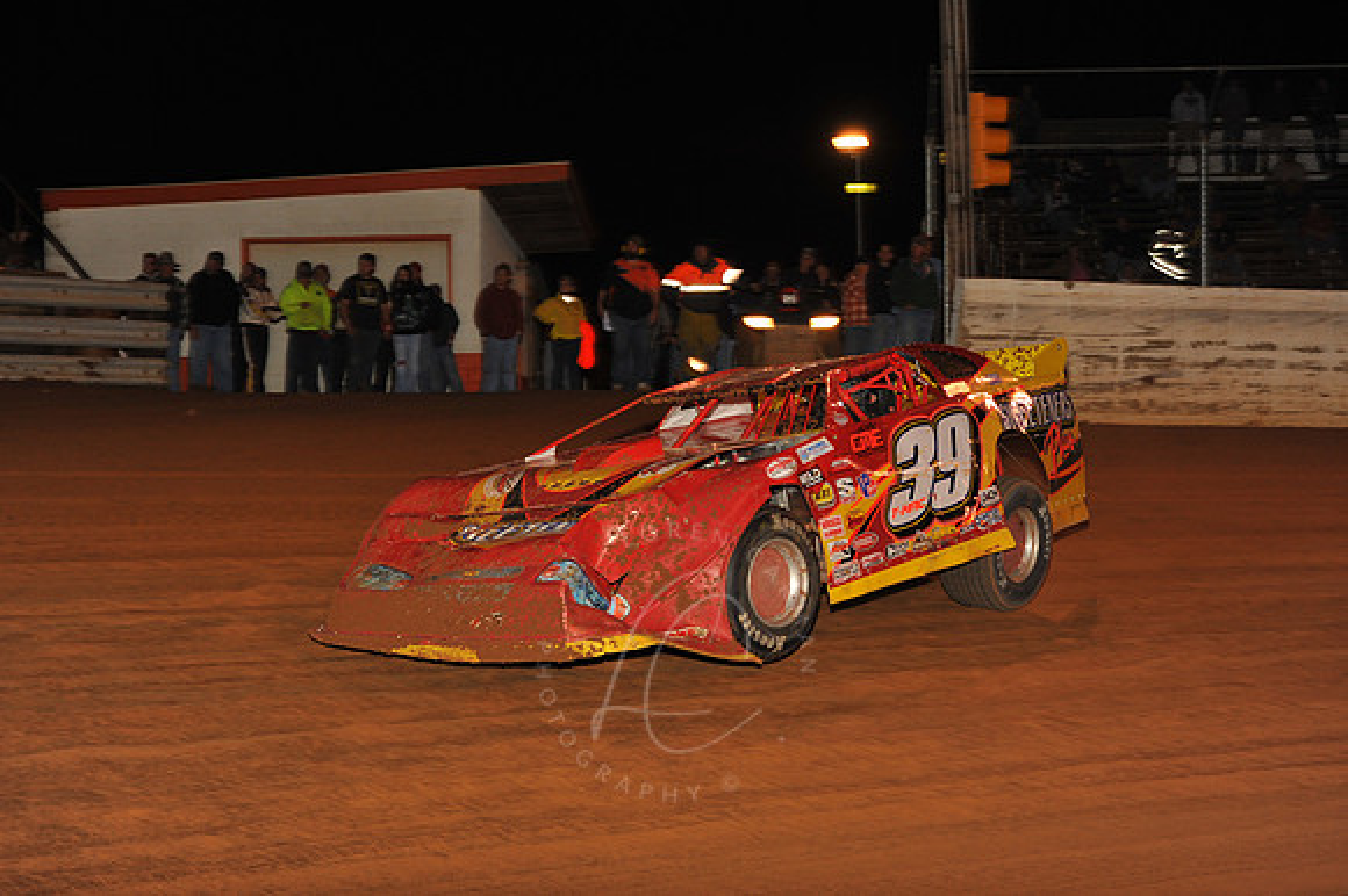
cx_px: 674
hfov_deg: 28.9
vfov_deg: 19.4
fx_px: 2620
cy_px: 448
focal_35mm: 70
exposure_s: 1/320
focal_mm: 70
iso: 800
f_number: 7.1
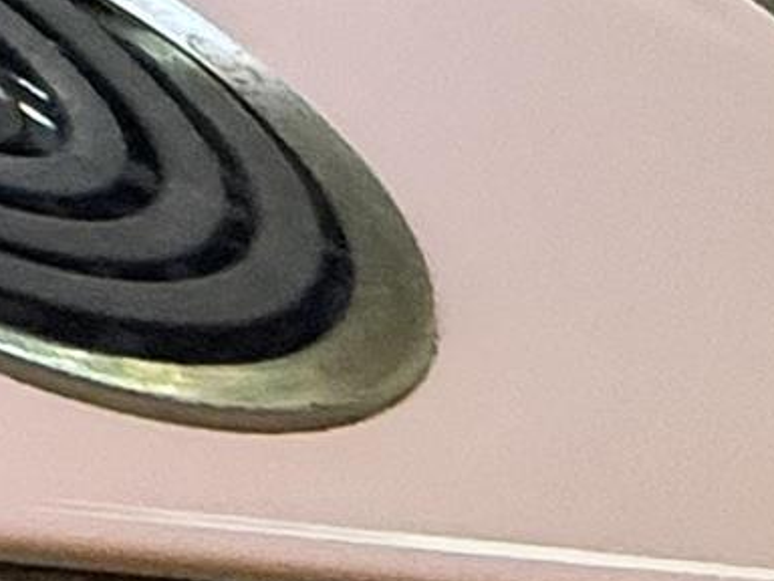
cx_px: -2231
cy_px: -956
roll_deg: -2.4
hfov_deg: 8.5
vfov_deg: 10.6
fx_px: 2504
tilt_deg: -24.5
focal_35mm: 112
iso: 320
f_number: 2.2
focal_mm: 2.22
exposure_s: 1/60
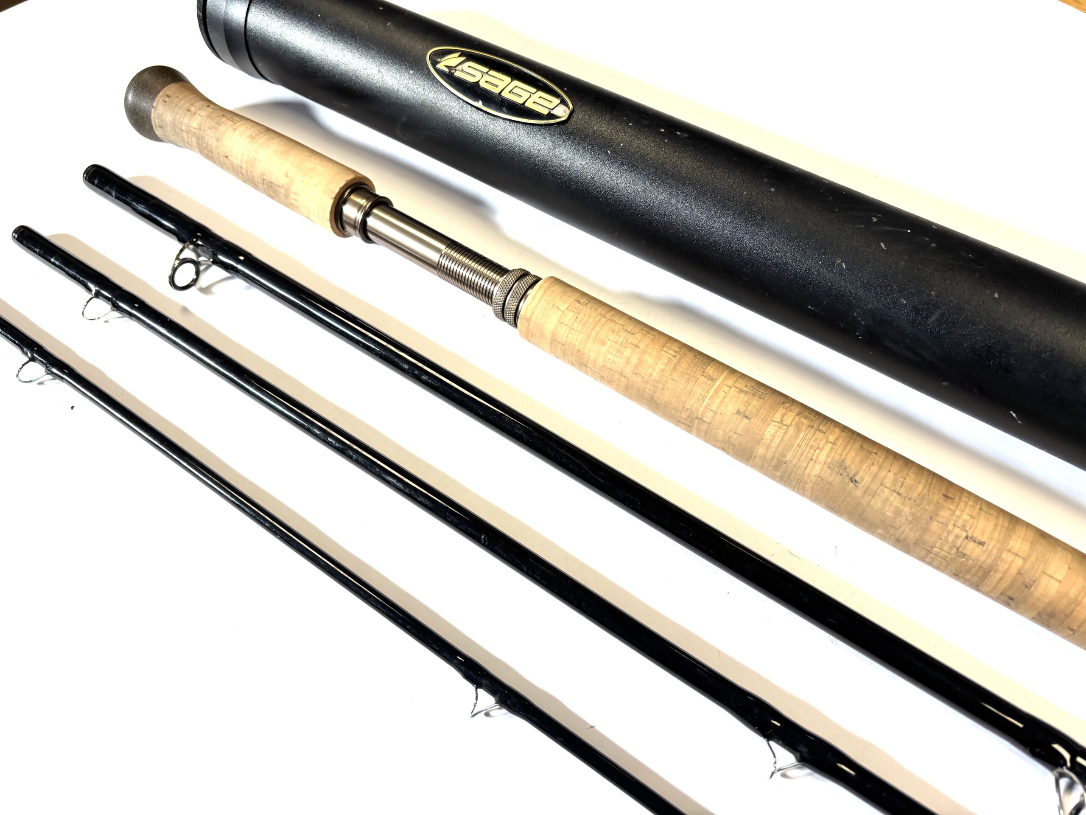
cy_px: 408
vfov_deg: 53.1
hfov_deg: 67.3
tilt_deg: -58.6
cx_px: 543
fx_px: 816
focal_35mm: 26
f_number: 1.6
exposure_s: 1/140
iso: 40
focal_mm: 5.96
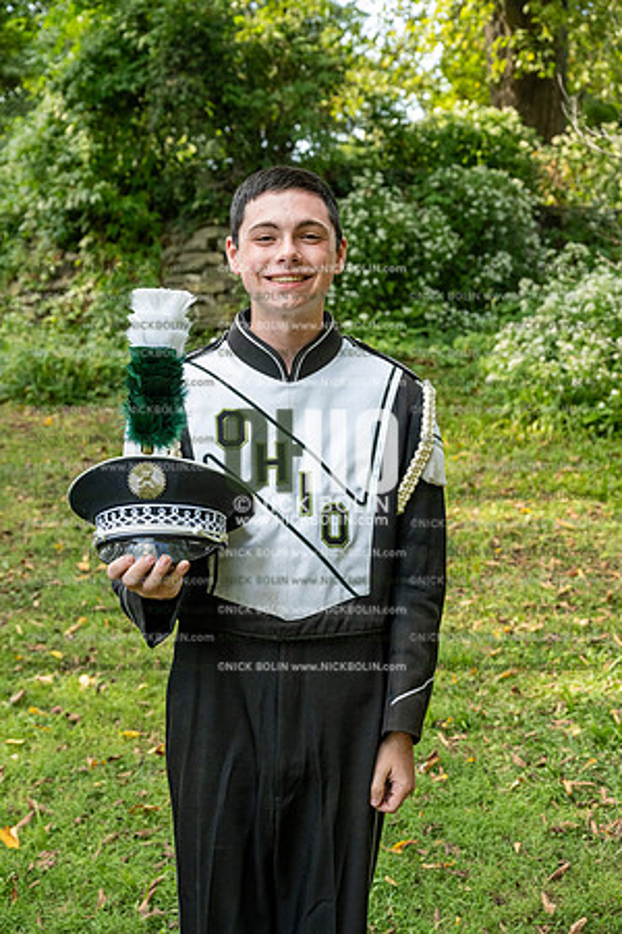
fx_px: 1270
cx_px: 311
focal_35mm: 49
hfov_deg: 27.5
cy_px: 467
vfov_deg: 40.3
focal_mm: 49
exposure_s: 1/640
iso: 1000
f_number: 5.6
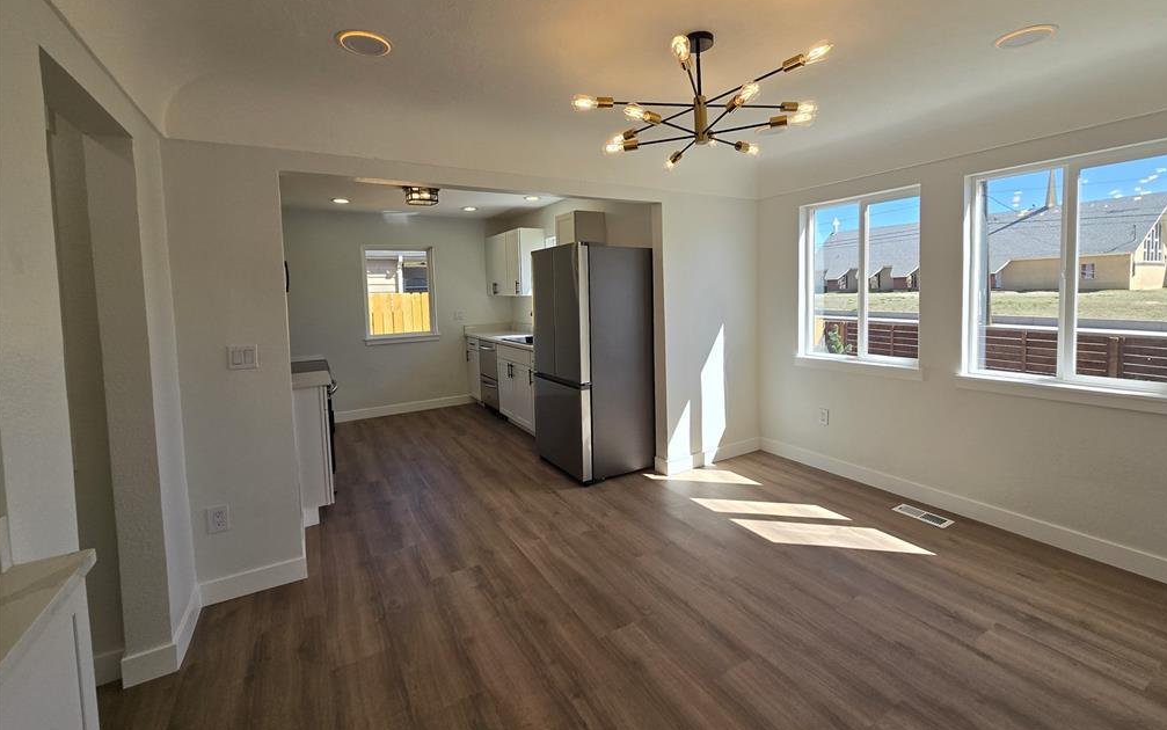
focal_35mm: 14
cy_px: 325
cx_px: 588
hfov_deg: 105.3
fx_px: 445
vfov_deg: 78.4
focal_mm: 2.2
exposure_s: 1/633
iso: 50
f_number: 2.2
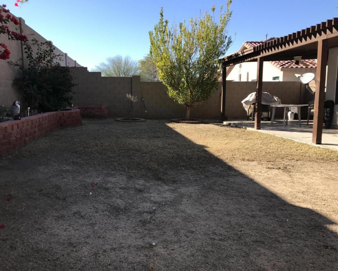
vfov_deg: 48.5
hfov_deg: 58.7
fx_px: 300
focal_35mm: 30
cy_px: 139
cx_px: 158
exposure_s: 1/997
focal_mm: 3.99
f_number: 1.8
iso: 20
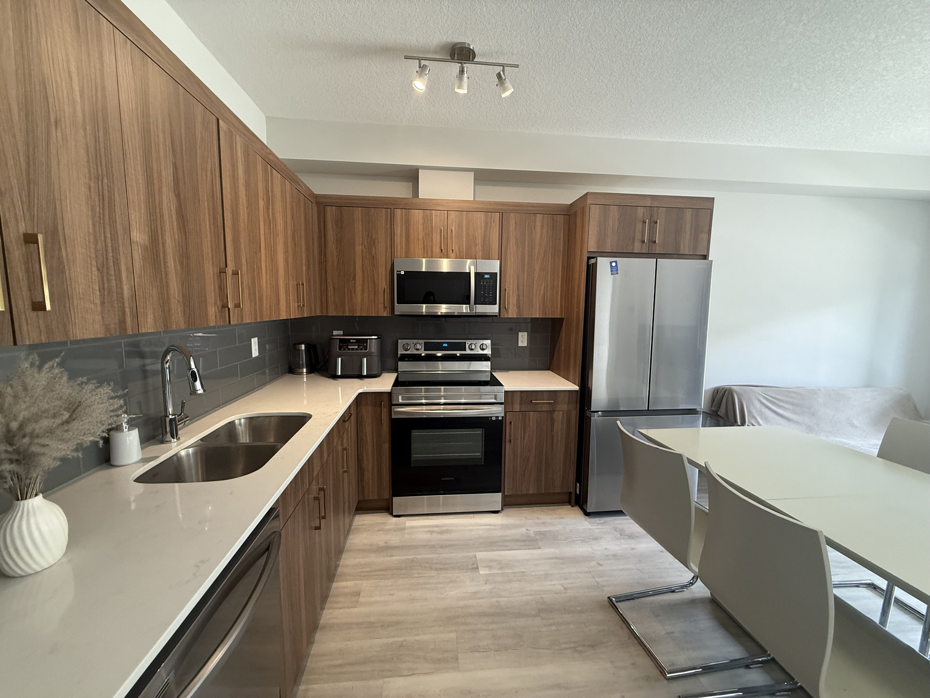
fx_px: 376
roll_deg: -0.8
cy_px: 349
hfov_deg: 102.1
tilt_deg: -7.2
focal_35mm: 14
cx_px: 465
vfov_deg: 85.7
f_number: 2.2
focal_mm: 2.22
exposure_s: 1/60
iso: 320
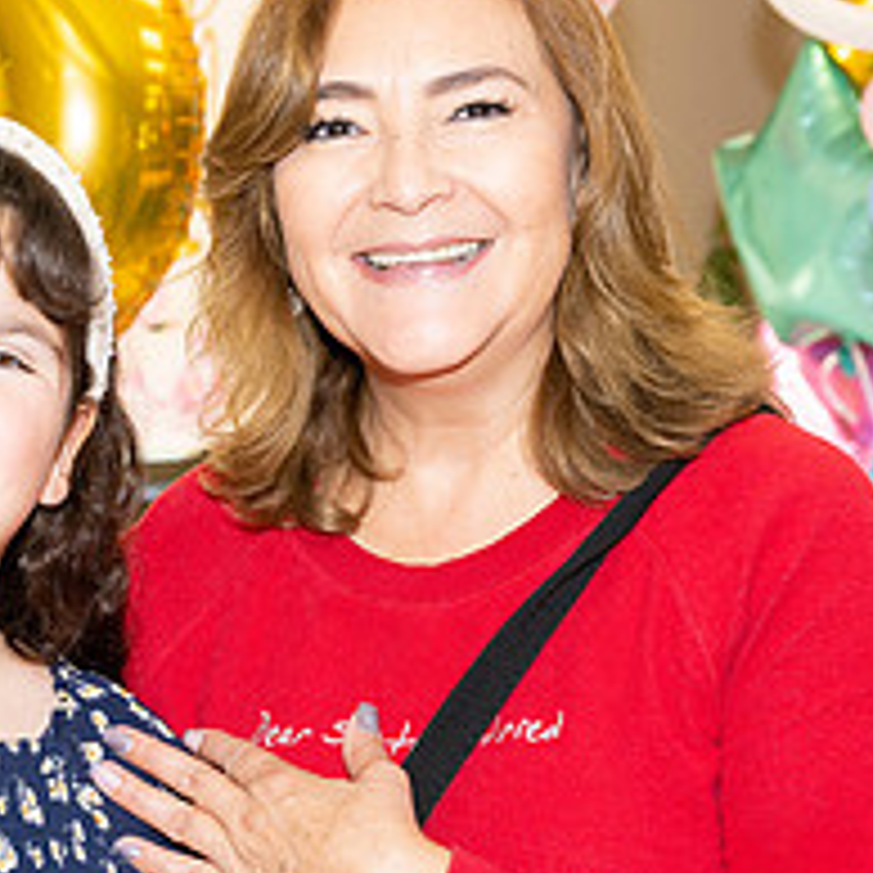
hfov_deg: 13.7
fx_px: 3624
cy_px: 515
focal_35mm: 127
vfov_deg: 13.7
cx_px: 243
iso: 400
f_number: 5
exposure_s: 1/100
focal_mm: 50
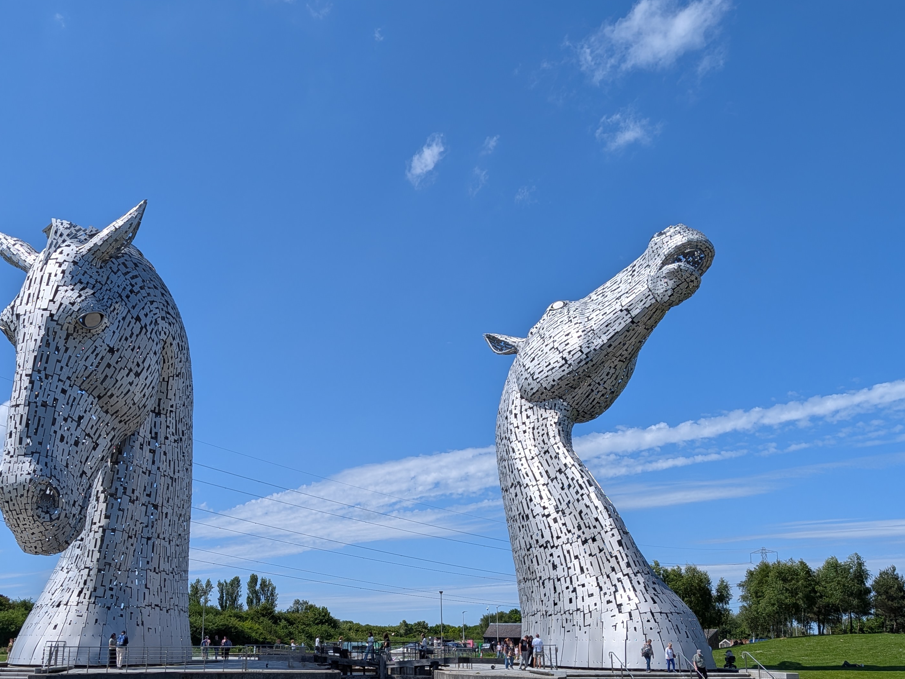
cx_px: 356
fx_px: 889
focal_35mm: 34
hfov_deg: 53.5
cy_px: 415
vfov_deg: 41.6
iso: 27
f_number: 1.7
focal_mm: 4.53
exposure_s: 1/3125
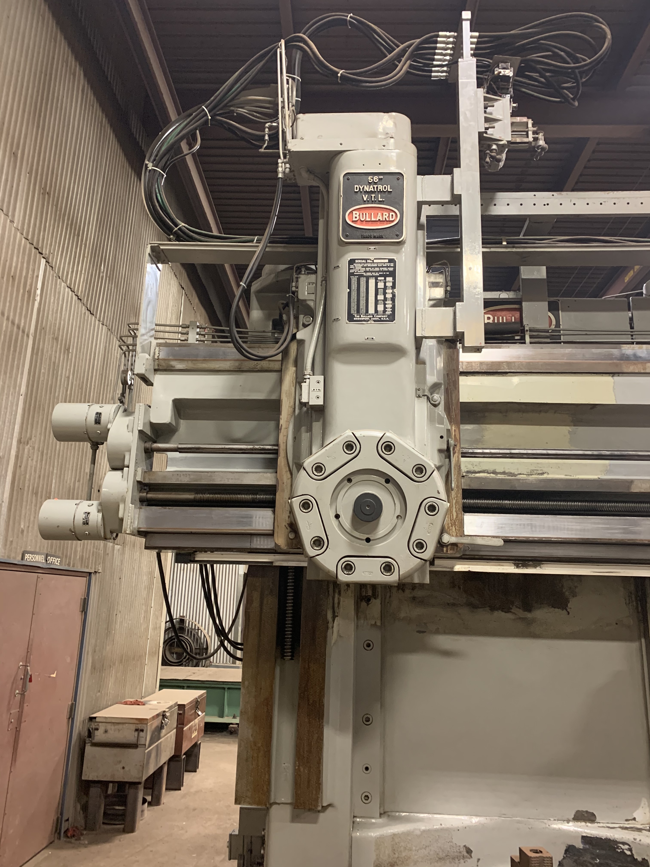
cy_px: 434
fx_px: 651
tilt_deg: +15.1
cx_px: 325
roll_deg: -1.8
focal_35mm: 26
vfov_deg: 67.3
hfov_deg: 53.1
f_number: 1.8
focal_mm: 4.25
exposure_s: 1/30
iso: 320
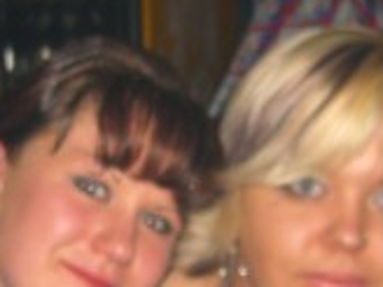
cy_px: 215
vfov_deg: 10.6
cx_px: 82
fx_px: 1538
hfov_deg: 14.1
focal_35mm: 139
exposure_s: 1/60
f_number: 2.8
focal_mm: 7.9
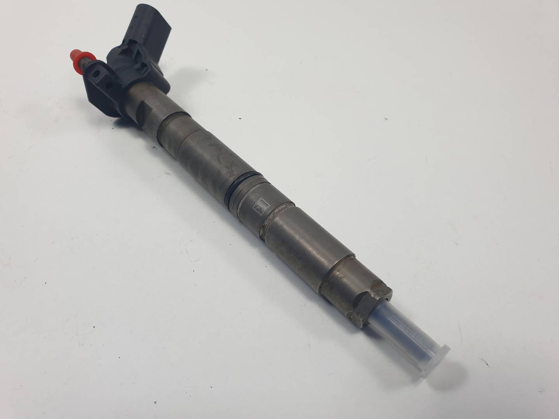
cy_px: 210
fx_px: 420
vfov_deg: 53.1
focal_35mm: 26
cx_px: 280
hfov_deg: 67.3
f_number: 2.4
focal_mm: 4.3
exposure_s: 1/269
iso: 50
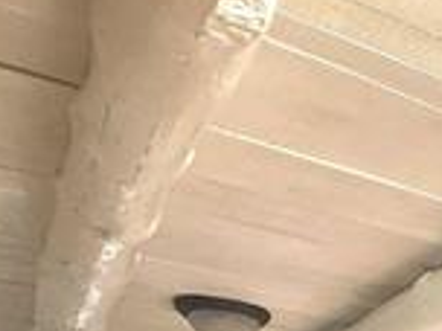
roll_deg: +2.5
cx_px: 753
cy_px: 610
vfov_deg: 18.7
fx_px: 753
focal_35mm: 59
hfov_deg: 22.6
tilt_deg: -4.3
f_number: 2.2
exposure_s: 1/120
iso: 320
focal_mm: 2.22
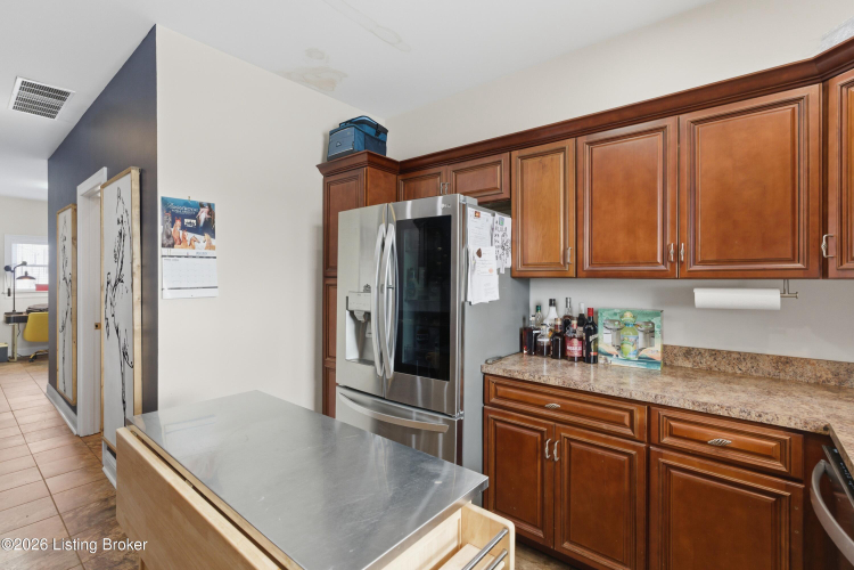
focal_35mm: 16
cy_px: 285
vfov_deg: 73.7
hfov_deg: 96.7
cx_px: 427
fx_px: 380
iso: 800
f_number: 7.1
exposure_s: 1/200
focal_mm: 16
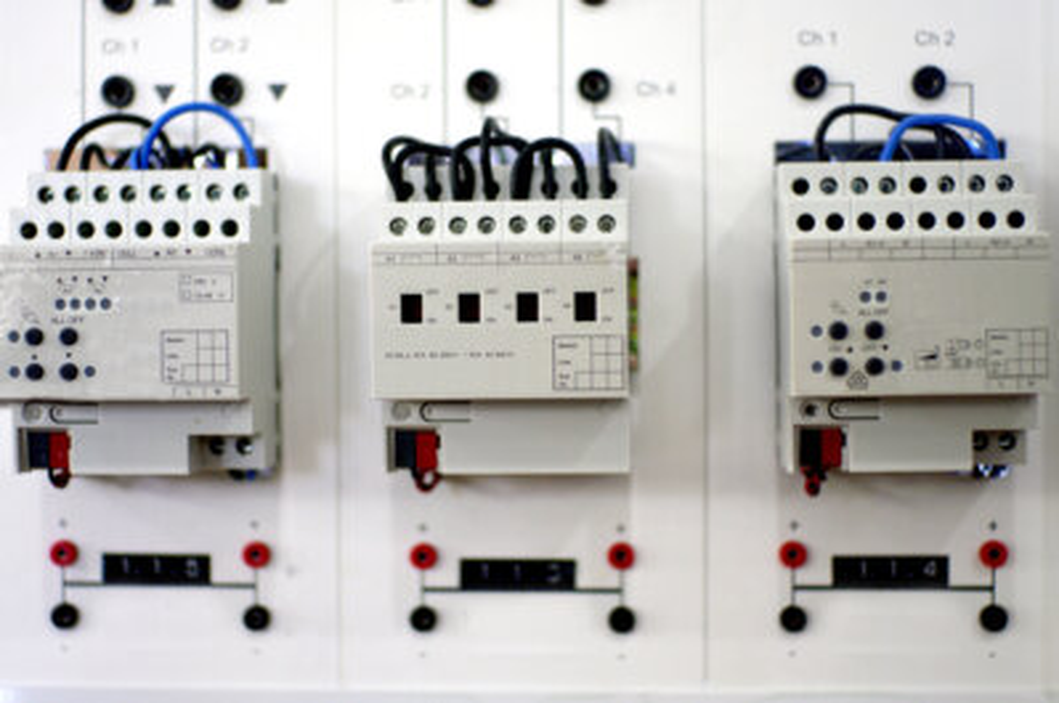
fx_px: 1895
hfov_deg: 31.2
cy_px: 352
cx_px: 530
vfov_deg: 21.0
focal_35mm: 64
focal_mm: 43
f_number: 1.9
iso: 200
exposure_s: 1/30
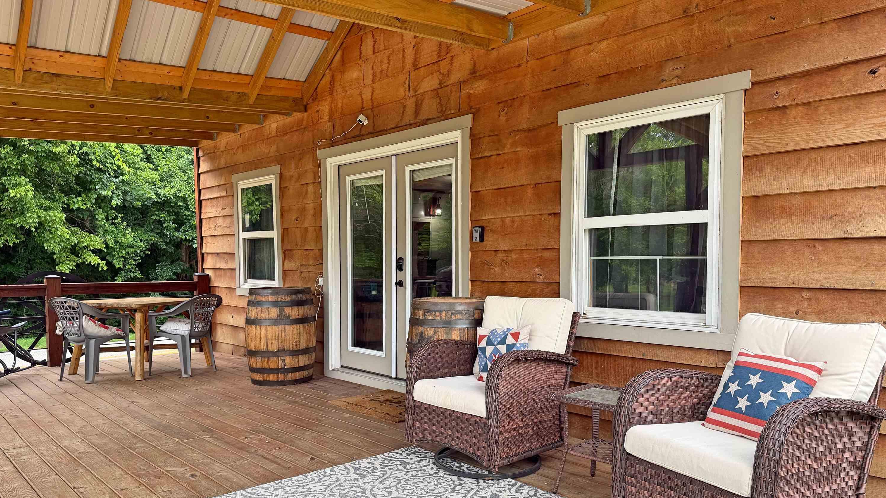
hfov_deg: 69.9
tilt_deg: -3.3
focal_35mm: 27
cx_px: 446
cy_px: 295
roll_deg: -0.3
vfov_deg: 42.7
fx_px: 634
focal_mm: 6.76
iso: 80
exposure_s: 1/593
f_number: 1.78
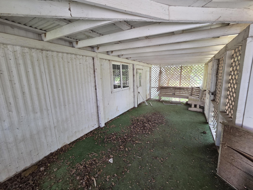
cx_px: 126
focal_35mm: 13
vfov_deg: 89.9
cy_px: 95
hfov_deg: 106.2
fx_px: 95
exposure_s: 1/120
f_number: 2.2
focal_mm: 2.2
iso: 200
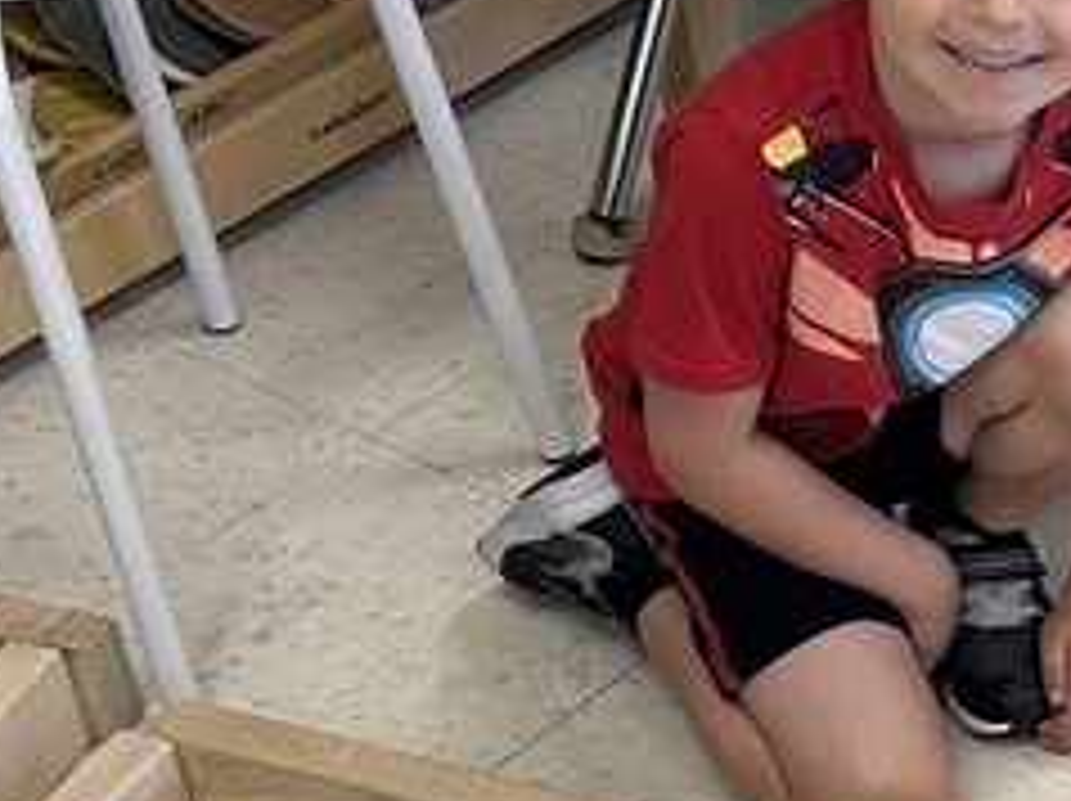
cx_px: 1620
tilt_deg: -42.8
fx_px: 3462
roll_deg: -1.2
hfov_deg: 16.1
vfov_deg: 13.0
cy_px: 864
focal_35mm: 112
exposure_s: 1/120
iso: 125
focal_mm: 5.7
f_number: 1.5
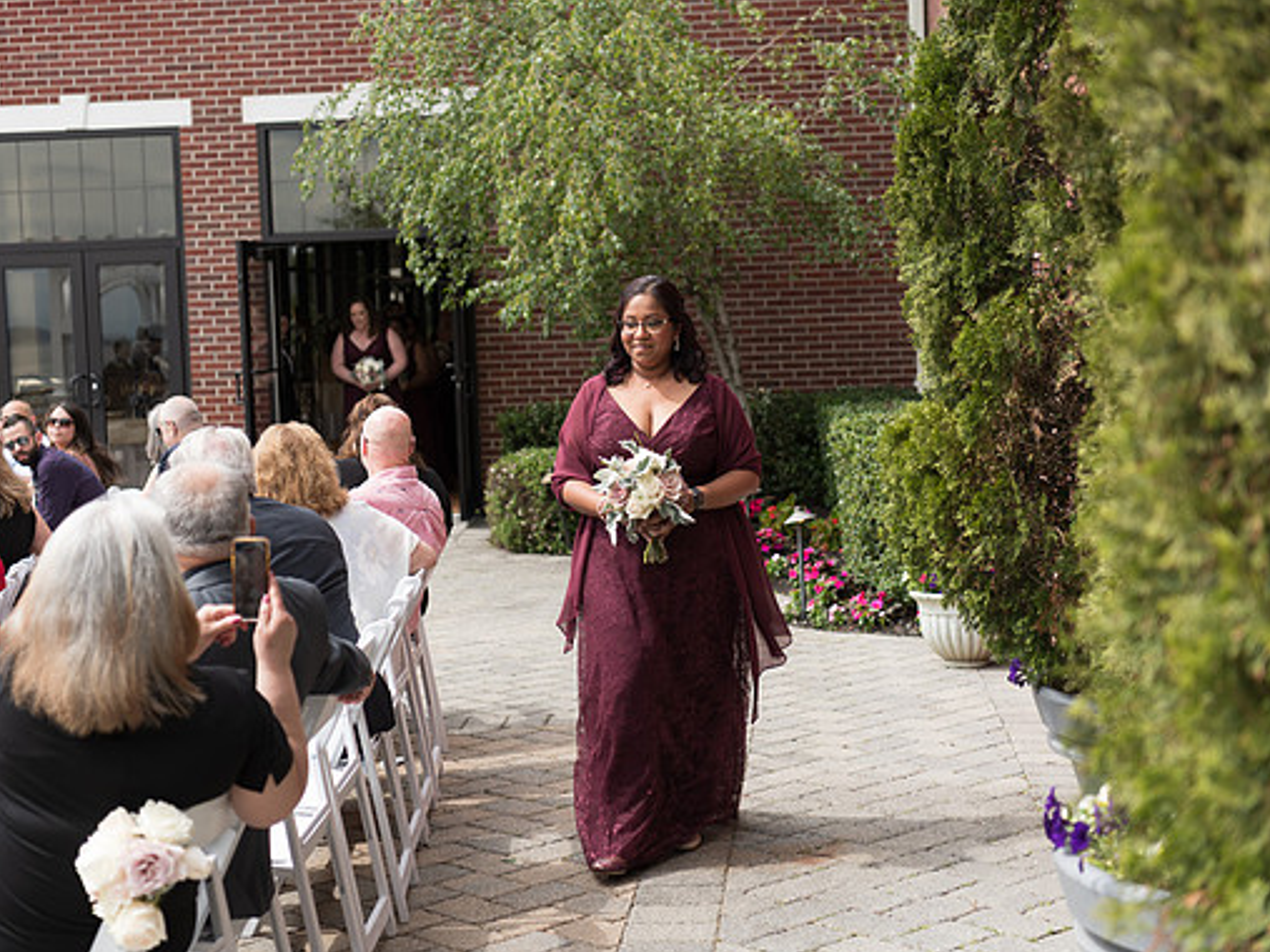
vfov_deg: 26.5
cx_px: 621
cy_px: 477
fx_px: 2017
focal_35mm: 55
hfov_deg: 34.9
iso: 64
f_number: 2.8
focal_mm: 50
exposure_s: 1/500
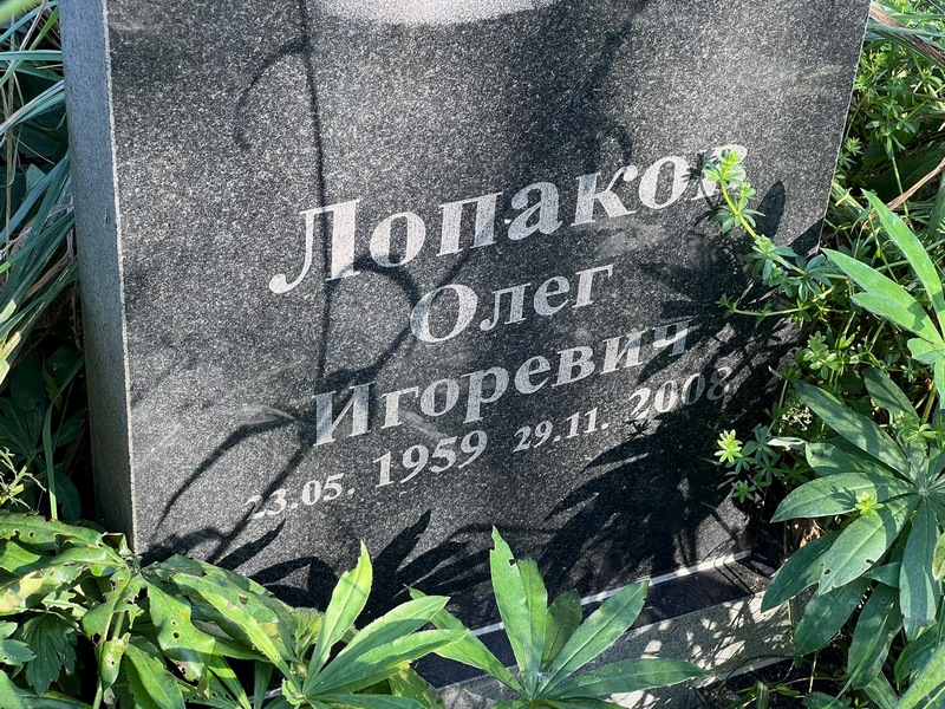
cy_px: 354
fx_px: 2102
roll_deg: -3.2
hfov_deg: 25.3
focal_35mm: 77
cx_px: 472
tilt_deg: -39.6
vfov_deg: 19.1
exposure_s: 1/99
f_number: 2.8
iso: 64
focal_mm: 9
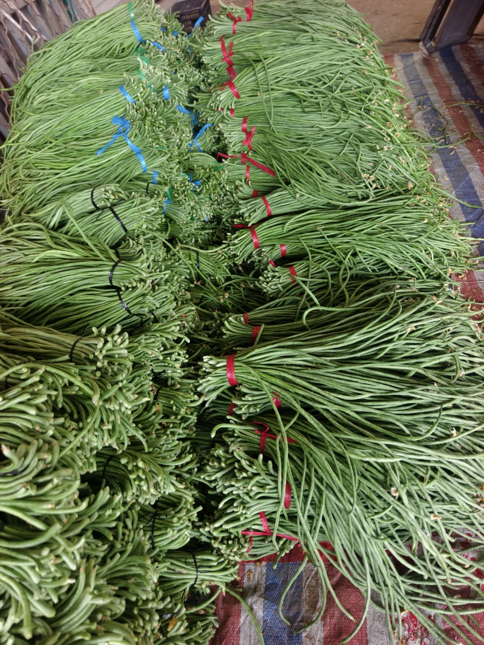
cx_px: 242
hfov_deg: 58.9
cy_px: 322
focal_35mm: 23
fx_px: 429
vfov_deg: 73.9
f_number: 1.75
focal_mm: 8.67
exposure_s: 1/50
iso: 552
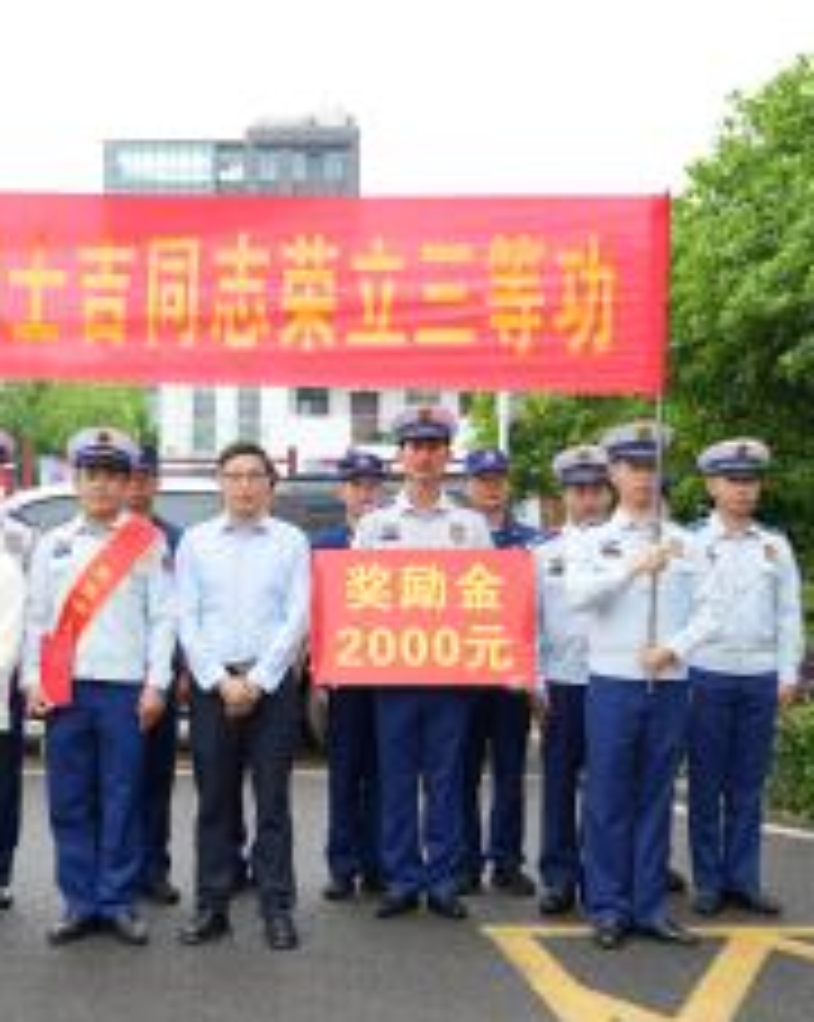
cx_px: 166
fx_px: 1750
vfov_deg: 32.5
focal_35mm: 58
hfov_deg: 25.7
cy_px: 511
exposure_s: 1/50
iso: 100
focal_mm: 35
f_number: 4.5
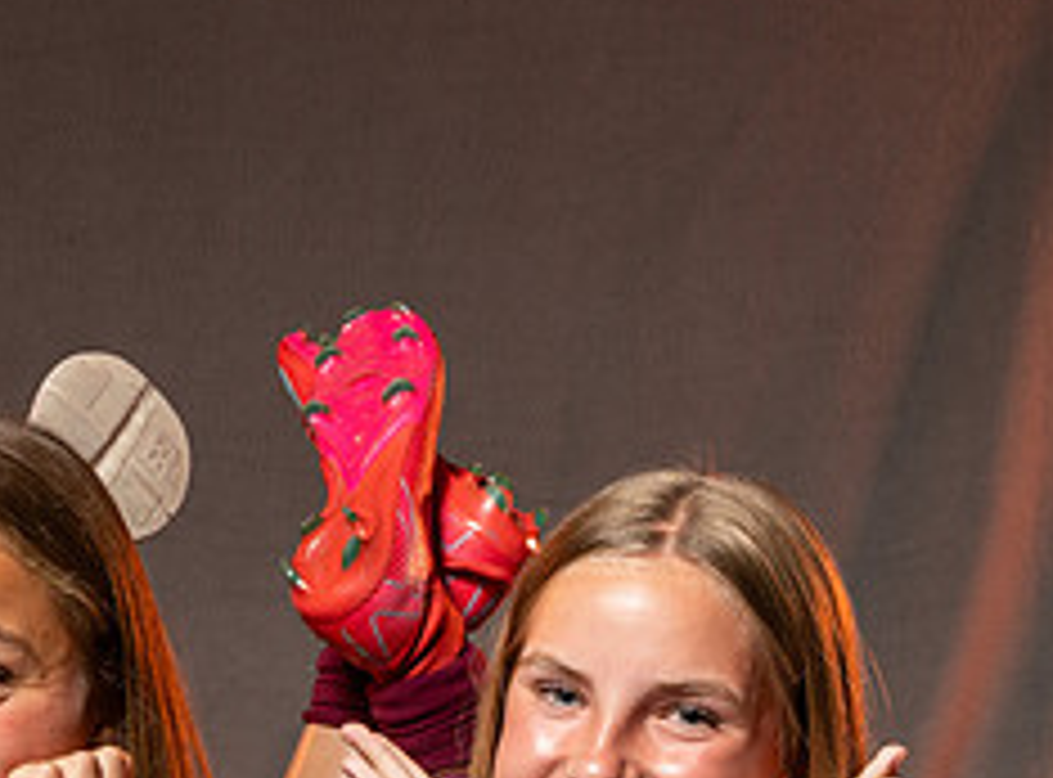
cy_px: 970
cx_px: 60
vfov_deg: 6.4
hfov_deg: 8.7
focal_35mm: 227
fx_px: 6870
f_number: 9
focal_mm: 55
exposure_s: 1/200
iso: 80
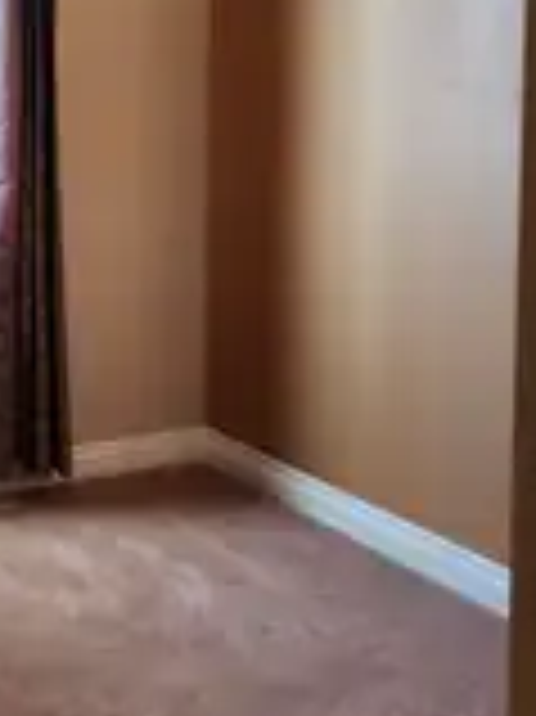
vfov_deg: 32.0
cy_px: 99
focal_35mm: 58
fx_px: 1199
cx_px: -126
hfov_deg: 22.9
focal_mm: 5.54
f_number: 1.8
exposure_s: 1/120
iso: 200
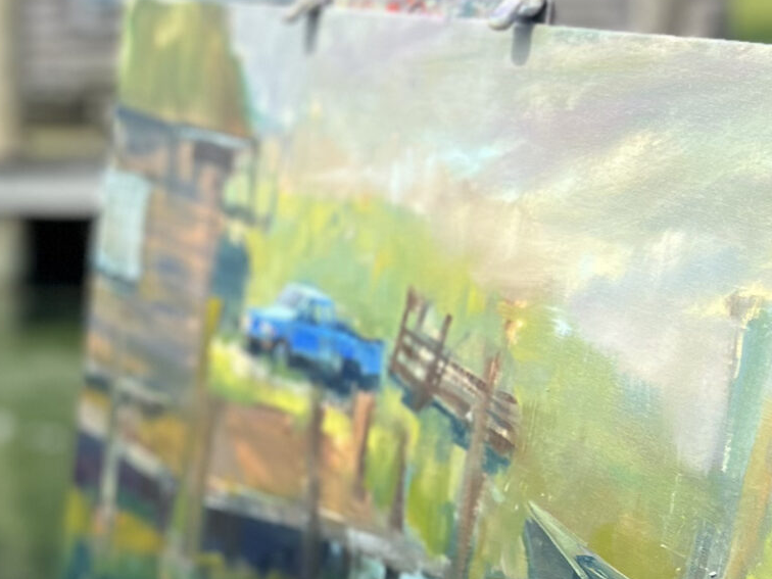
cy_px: 312
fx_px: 1963
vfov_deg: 16.8
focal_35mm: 88
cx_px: -53
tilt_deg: -11.3
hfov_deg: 21.3
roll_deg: +2.5
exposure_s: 1/2045
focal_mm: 5.7
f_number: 1.5
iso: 50
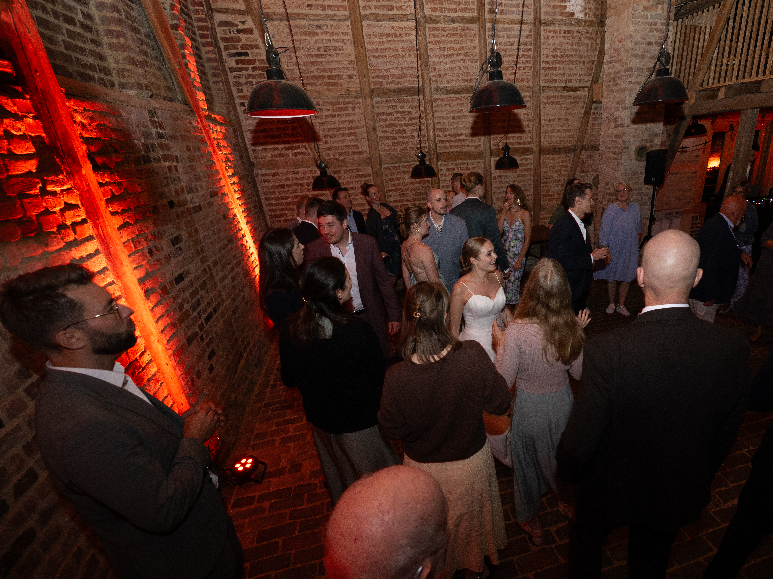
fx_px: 402
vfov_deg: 71.0
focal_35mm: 18
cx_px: 493
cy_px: 341
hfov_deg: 85.7
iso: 1000
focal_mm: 14
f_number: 5
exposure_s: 1/15
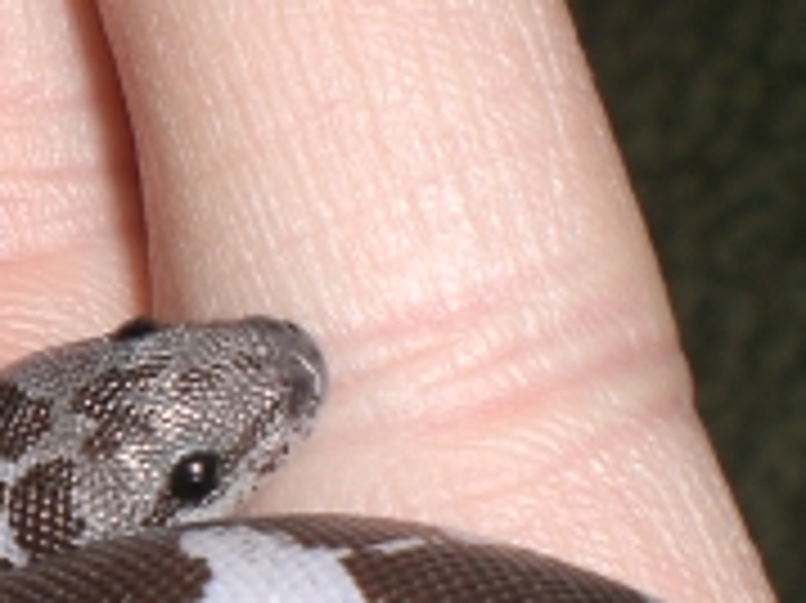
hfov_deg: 13.8
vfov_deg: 10.7
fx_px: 3165
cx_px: -320
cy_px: 688
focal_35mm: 136
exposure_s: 1/60
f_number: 4.4
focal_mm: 6.3
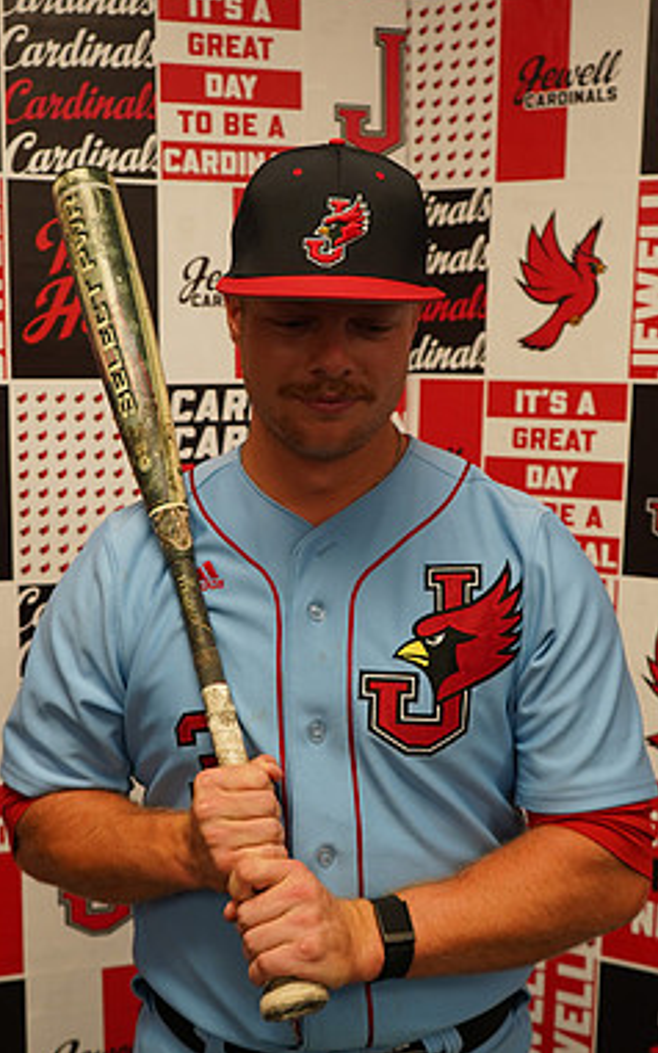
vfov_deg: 44.4
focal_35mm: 45
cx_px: 288
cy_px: 521
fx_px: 1292
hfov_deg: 28.6
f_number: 4
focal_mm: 29
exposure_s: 1/160
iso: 800
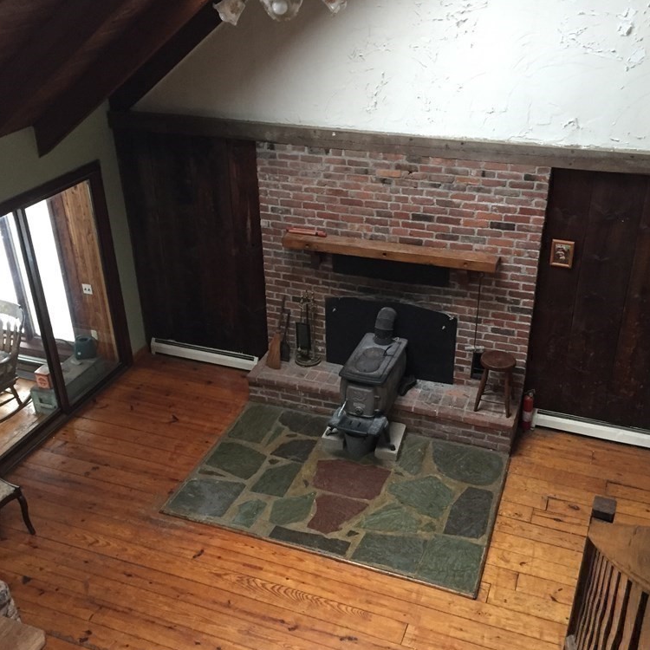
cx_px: 332
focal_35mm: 35
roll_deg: +1.4
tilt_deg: -27.6
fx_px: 744
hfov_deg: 47.2
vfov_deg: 47.2
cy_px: 326
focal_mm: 4.15
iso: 200
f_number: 2.2
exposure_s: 1/30
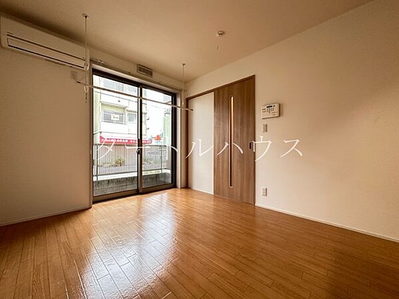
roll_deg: -0.6
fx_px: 161
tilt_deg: -0.5
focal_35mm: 14
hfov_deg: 102.1
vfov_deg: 85.7
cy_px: 150
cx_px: 200
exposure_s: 1/99
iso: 250
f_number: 2.2
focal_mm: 2.22
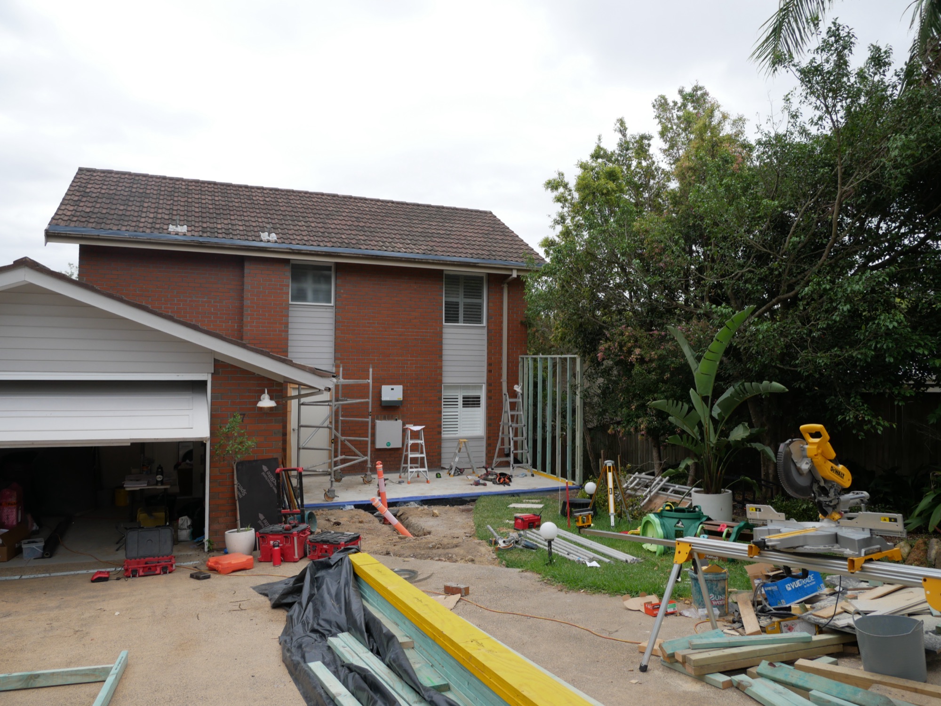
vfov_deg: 56.8
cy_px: 353
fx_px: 653
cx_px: 470
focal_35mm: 24
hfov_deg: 71.6
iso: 200
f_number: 5.6
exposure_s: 1/250
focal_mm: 12
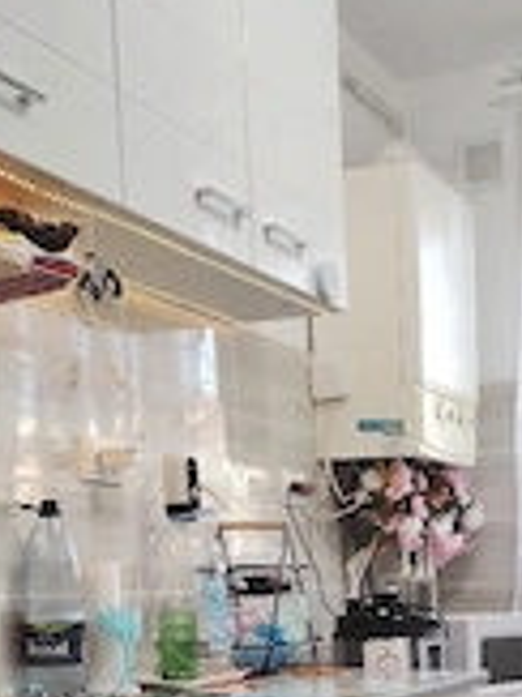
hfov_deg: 23.8
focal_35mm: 59
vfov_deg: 30.5
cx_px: 513
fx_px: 1188
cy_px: 693
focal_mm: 5.25
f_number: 1.75
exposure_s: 1/1250
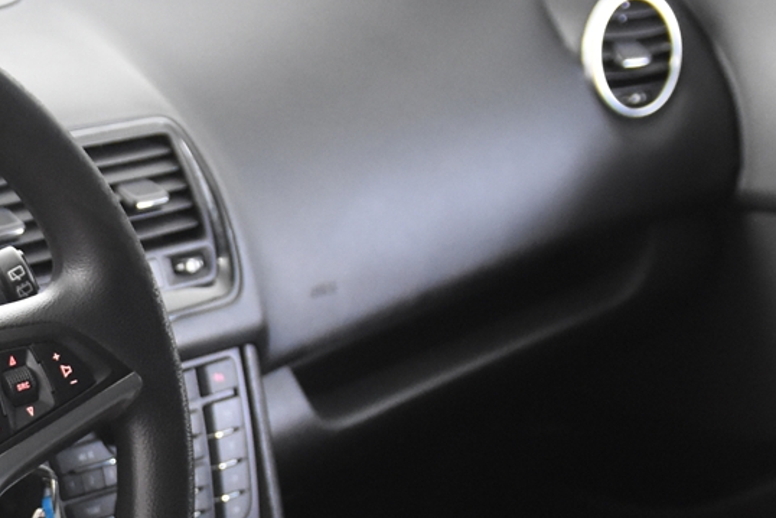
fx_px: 2307
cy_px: 597
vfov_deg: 12.5
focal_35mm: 107
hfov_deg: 18.2
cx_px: -120
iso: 2200
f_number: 2.8
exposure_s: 1/30
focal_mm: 20
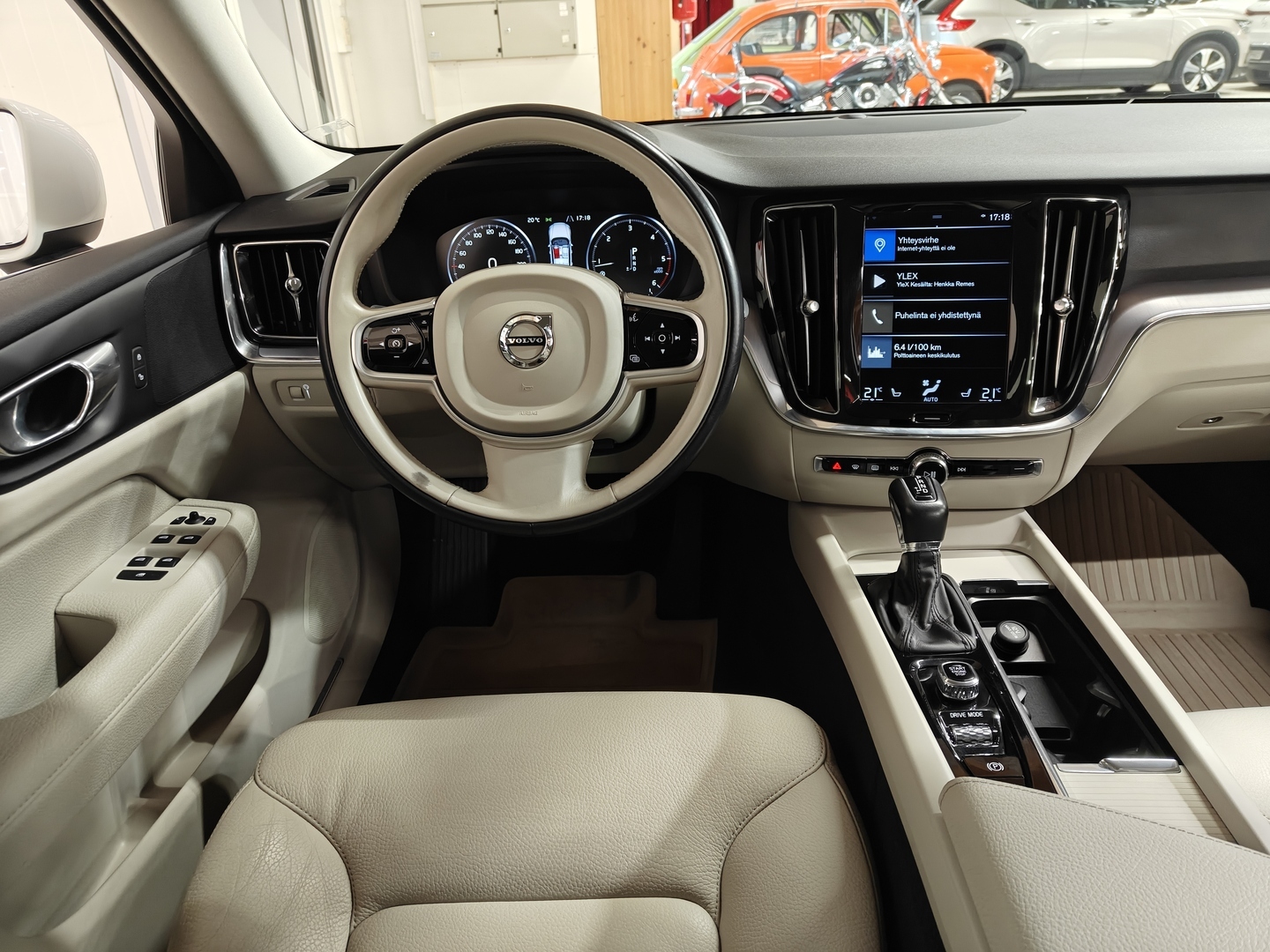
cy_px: 476
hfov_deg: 71.6
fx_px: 881
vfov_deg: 56.8
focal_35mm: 24
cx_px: 635
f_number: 1.8
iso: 160
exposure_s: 1/50
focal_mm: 5.59
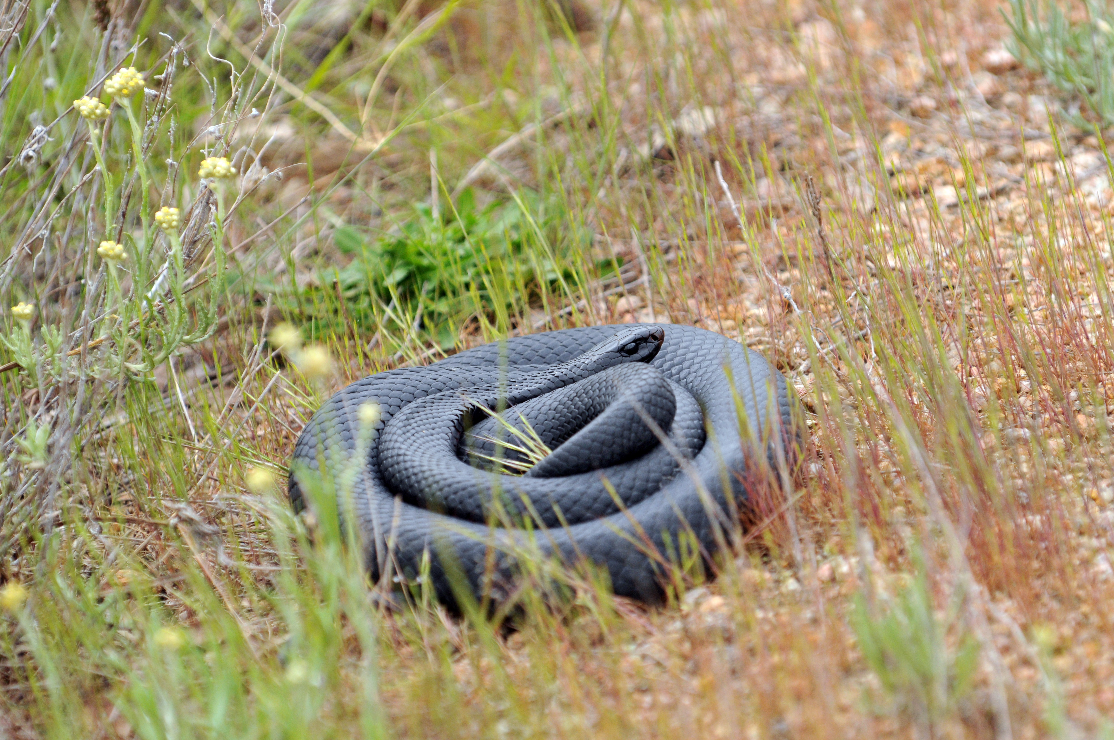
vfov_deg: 4.6
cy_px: 370
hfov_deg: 6.9
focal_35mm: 300
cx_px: 557
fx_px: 9272
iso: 640
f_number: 4
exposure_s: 1/1250
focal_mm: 200
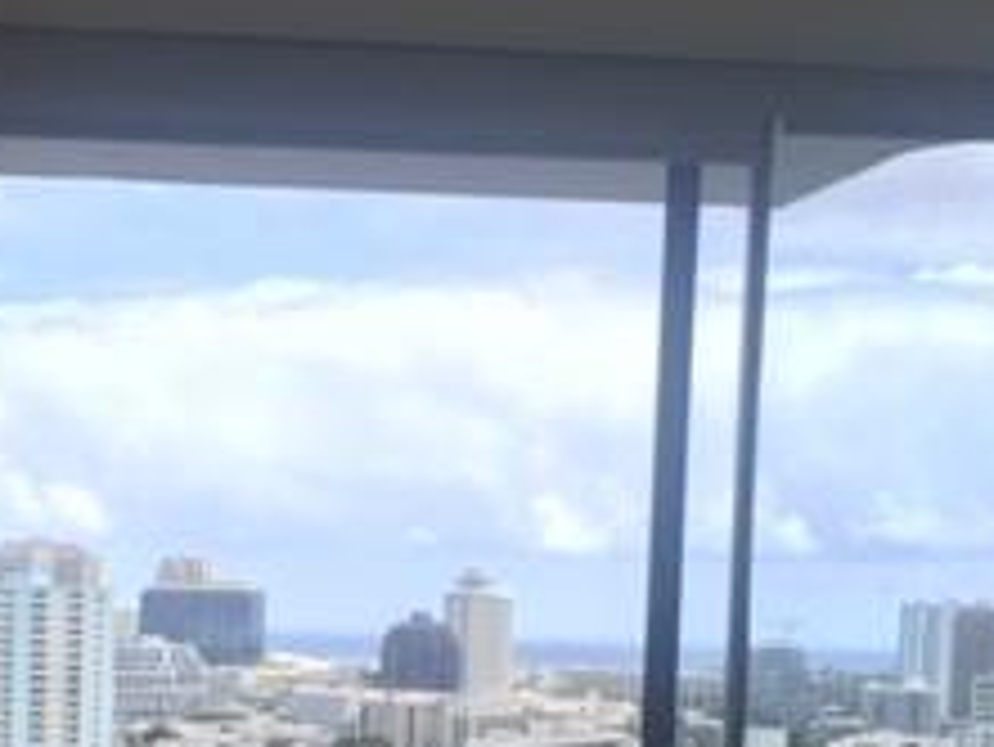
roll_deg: -3.8
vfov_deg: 16.9
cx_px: 184
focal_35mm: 84
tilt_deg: -5.0
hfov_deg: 22.9
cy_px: 850
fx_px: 2413
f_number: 2.2
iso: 32
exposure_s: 1/670
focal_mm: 4.15
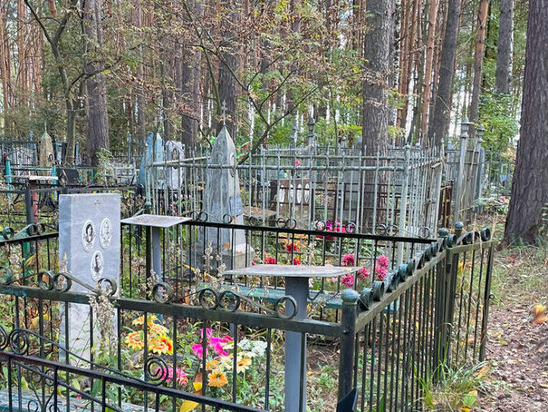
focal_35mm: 44
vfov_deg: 32.2
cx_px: 219
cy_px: 318
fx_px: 697
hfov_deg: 42.7
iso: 80
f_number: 1.6
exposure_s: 1/121
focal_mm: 4.2
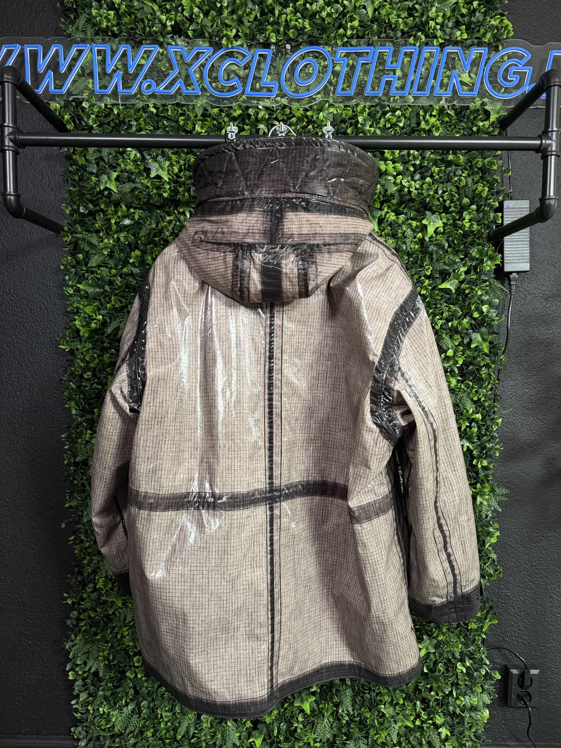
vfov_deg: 71.6
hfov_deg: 56.8
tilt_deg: -3.1
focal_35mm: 24
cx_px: 280
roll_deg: -0.7
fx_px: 519
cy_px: 374
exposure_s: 1/60
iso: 320
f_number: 1.78
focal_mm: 6.76
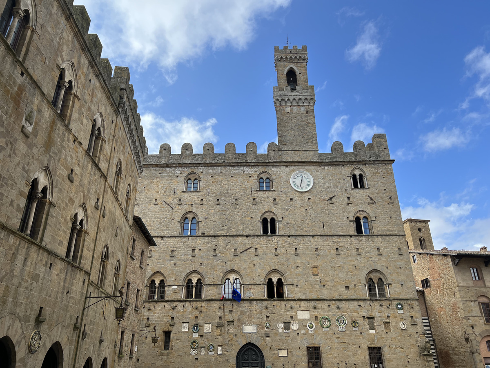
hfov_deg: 67.3
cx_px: 245
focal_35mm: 26
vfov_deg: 53.1
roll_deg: +0.6
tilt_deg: +24.9
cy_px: 184
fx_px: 368
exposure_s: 1/2762
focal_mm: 5.7
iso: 50
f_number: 1.5
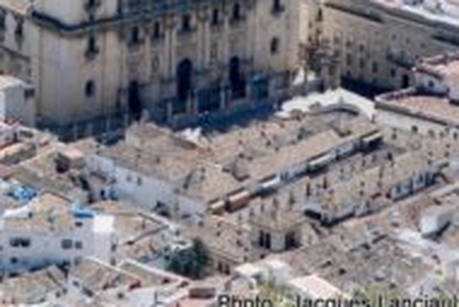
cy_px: -66
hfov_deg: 7.4
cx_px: -12
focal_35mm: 277
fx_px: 3534
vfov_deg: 5.0
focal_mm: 70
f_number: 10
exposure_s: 1/1600
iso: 1600
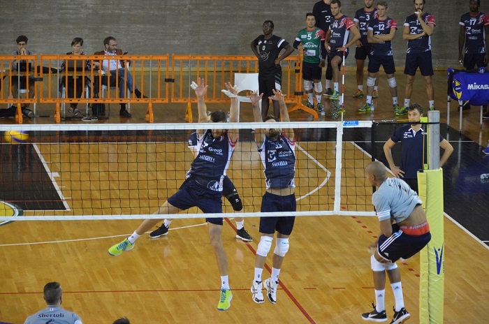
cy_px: 162
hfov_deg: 11.4
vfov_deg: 7.6
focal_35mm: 180
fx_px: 2441
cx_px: 244
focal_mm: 120
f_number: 5.3
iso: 3200
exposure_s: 1/250
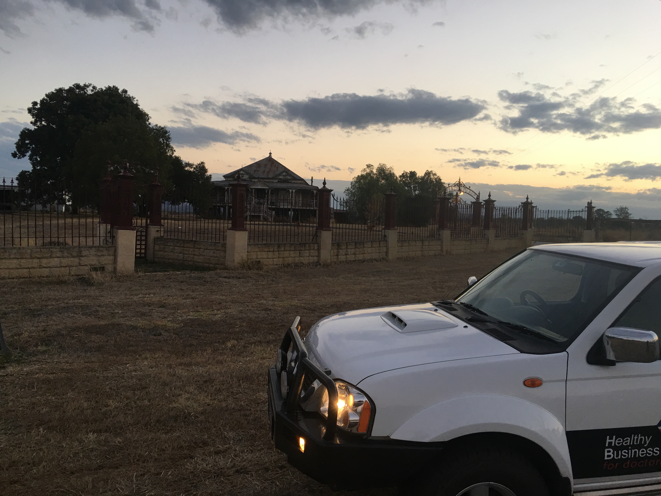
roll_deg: -3.1
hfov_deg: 61.7
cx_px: 330
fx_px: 554
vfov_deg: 48.2
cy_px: 248
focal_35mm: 29
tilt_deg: -0.3
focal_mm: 4.15
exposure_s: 1/33
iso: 25
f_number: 2.2
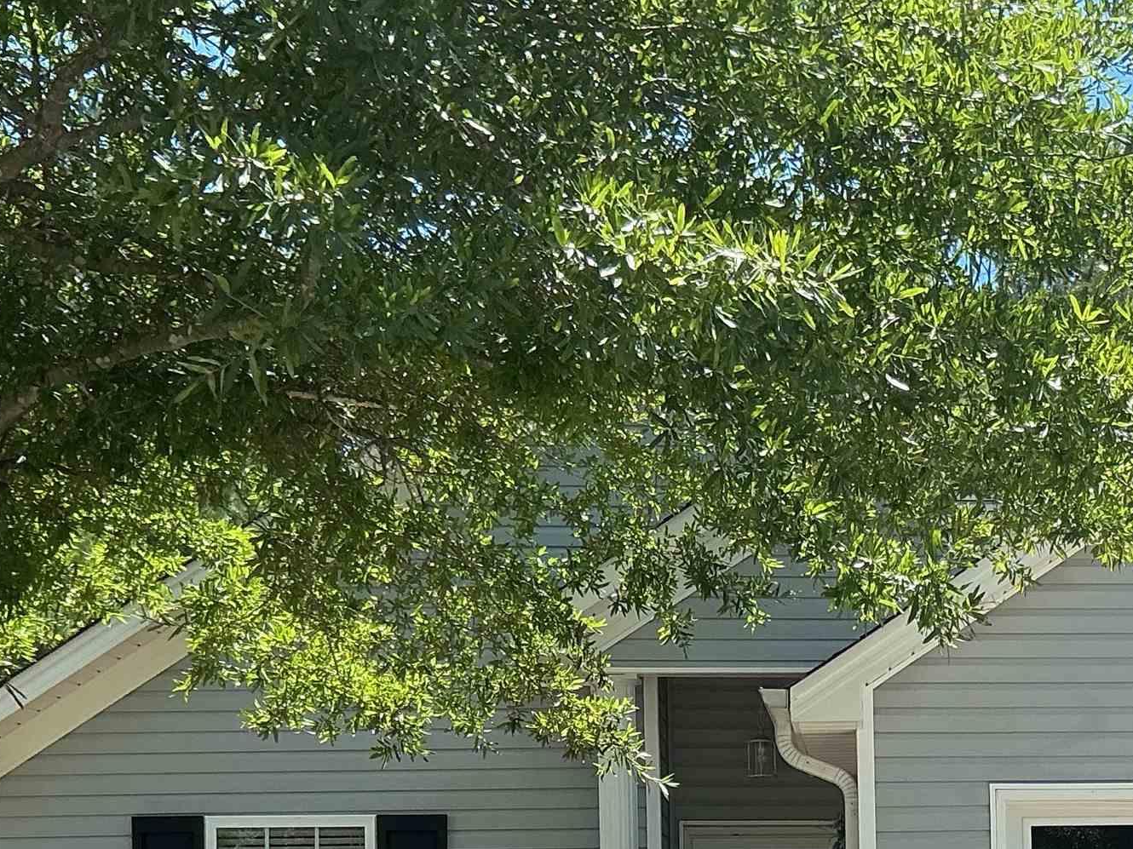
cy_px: 967
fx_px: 2193
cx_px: 1050
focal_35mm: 67
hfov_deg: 27.8
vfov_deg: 20.7
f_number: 1.8
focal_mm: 3
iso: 25
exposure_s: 1/929
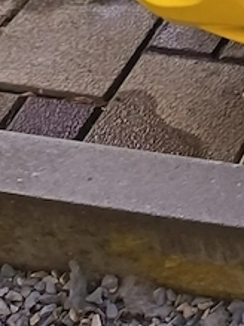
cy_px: -325
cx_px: 665
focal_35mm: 146
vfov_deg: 12.0
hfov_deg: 8.8
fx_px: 1373
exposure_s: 1/100
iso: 448
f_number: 4
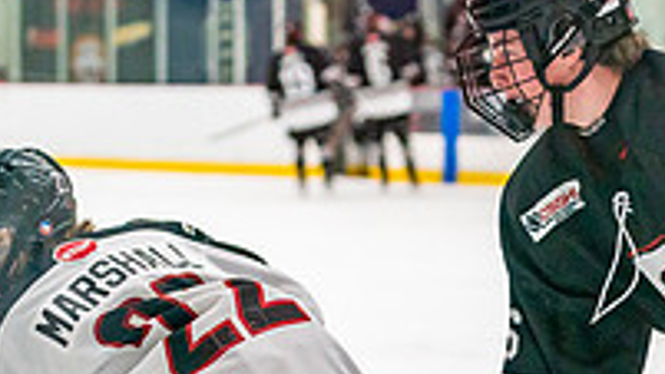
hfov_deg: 10.0
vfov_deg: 5.6
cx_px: 425
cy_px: 521
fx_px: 3791
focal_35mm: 215
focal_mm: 70
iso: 3200
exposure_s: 1/1250
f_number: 2.8
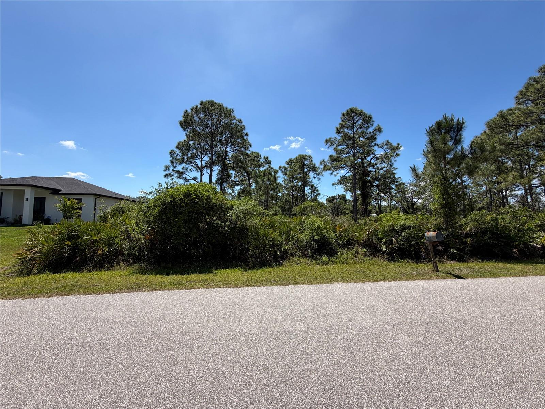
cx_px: 272
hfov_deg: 102.1
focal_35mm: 14
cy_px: 204
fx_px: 220
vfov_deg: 85.7
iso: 20
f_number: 2.2
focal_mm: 2.22
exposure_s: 1/914
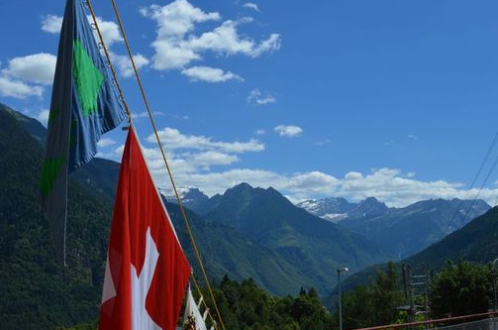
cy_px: 156
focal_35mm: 38
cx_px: 242
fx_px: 519
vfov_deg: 35.2
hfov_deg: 51.3
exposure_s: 1/320
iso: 100
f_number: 9
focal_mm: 21
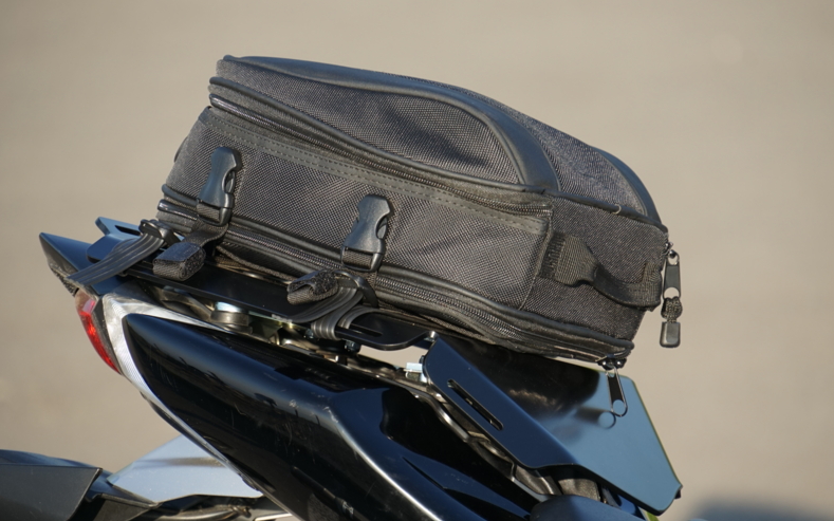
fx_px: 7046
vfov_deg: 4.2
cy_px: 252
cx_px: 416
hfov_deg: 6.8
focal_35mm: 310
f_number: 6.3
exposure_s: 1/320
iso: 200
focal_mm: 200
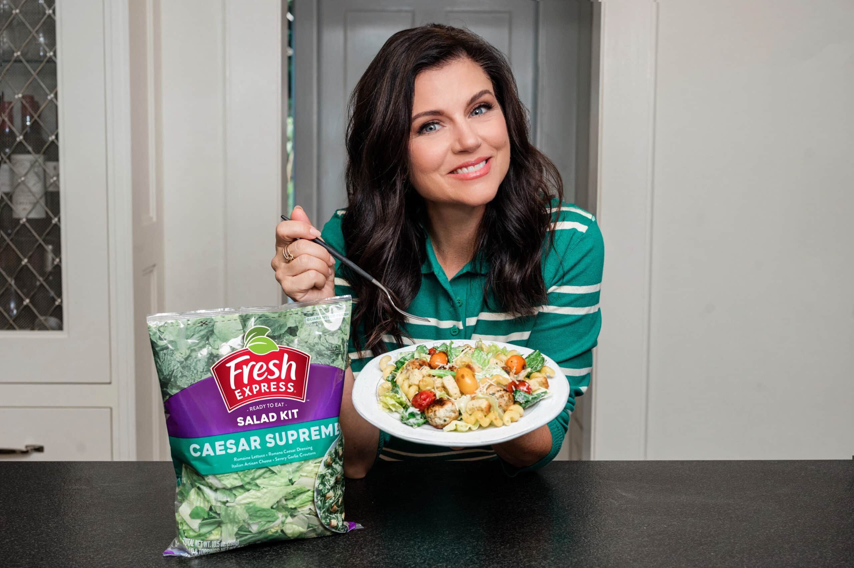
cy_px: 284
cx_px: 427
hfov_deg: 39.6
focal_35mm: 50
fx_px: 1185
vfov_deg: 27.0
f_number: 7.1
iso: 800
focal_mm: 50
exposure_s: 1/125
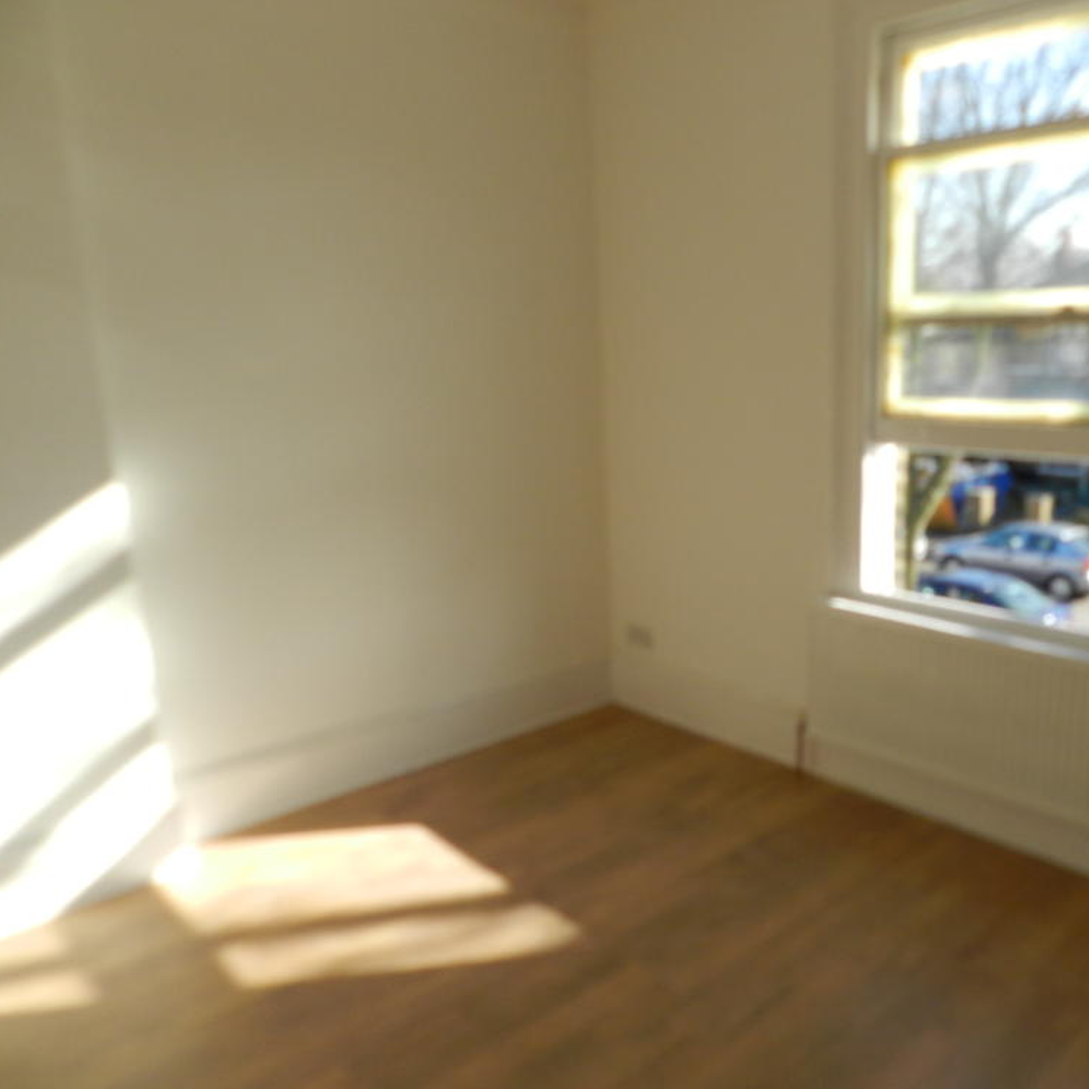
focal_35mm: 28
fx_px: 997
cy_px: 561
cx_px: 734
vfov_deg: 57.3
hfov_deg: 56.0
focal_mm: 4
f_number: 3.4
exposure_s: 1/320
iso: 160
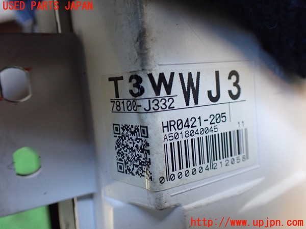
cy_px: 114
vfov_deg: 46.8
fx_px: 265
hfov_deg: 60.0
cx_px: 153
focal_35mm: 30
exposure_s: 1/100
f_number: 2.3
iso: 800
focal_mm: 5.4
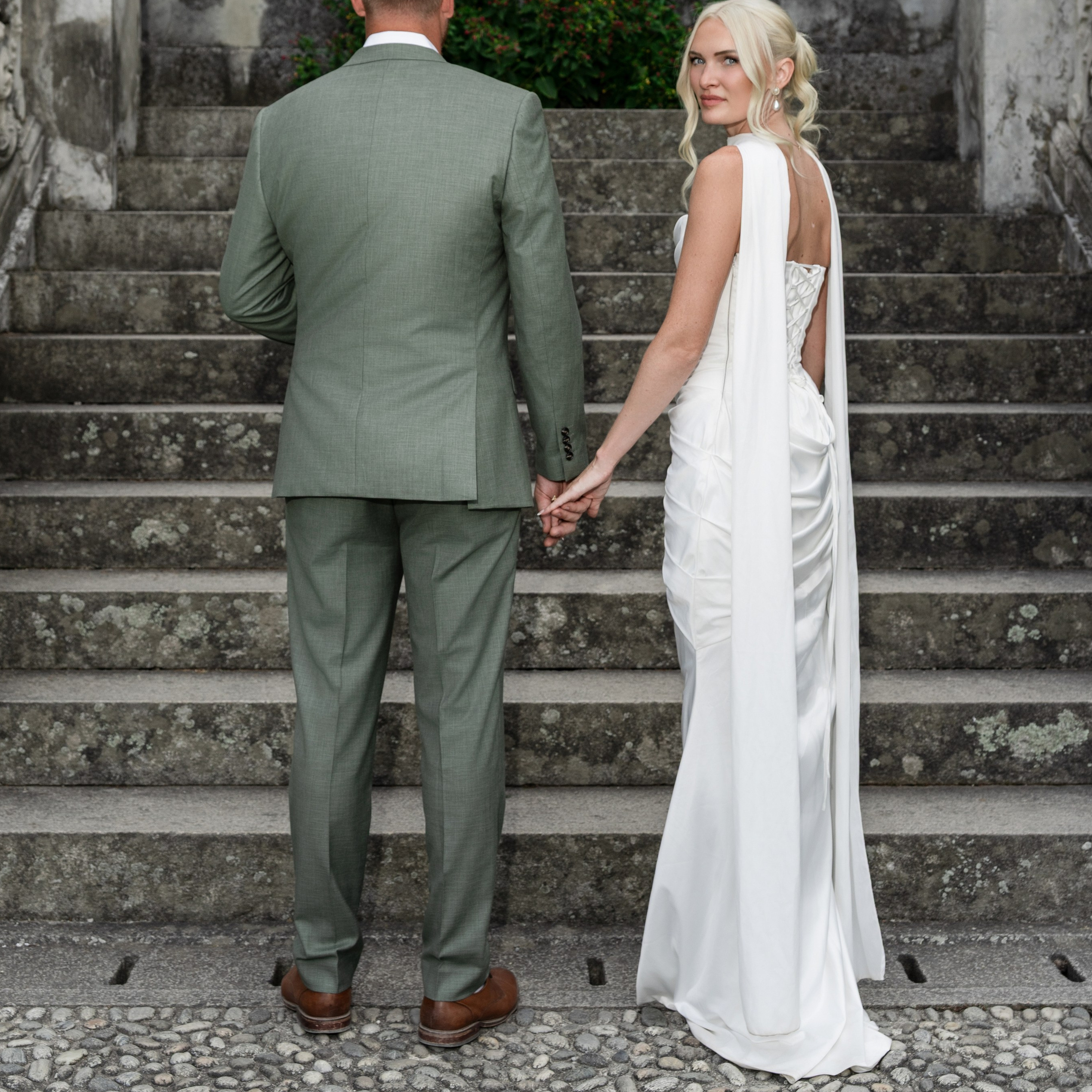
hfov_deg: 31.6
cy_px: 319
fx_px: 1927
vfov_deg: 31.3
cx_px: 547
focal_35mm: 54
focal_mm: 42
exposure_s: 1/200
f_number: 6.3
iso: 100
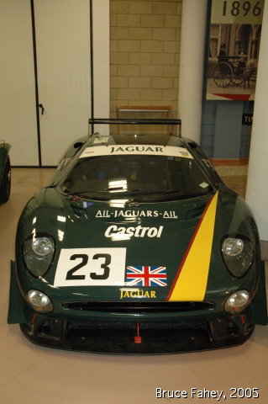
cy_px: 202
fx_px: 403
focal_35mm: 36
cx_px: 134
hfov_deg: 36.8
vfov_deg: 53.2
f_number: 4
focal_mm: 24
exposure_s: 1/60
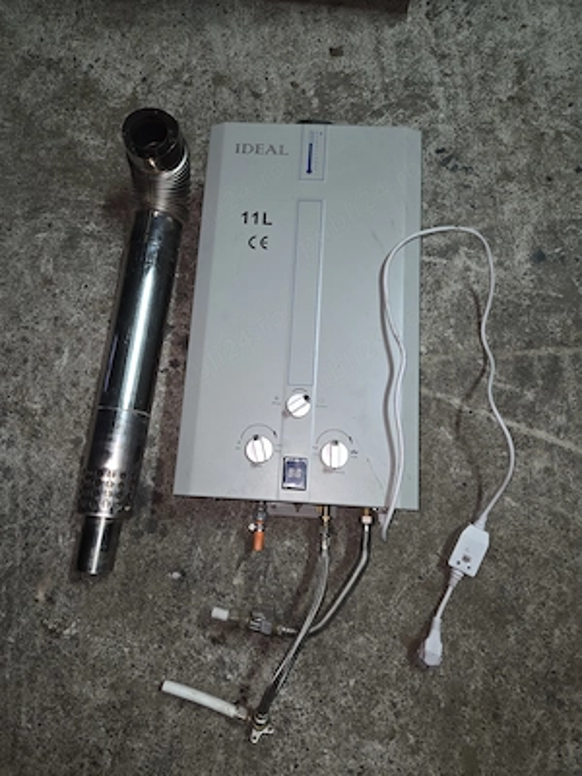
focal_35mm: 23
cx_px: 291
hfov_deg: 58.9
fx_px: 516
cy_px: 388
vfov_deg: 73.9
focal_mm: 5.4
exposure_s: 1/15
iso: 2500
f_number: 1.8
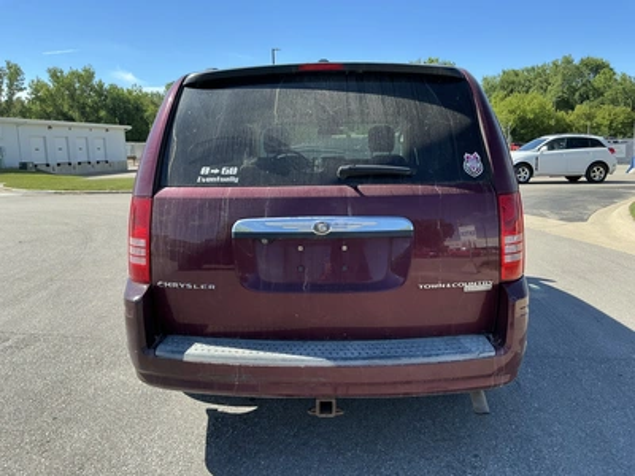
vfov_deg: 49.7
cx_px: 318
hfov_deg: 63.4
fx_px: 514
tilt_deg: -6.8
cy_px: 238
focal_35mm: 28
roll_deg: +1.2
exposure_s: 1/770
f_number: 1.8
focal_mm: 3
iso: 25
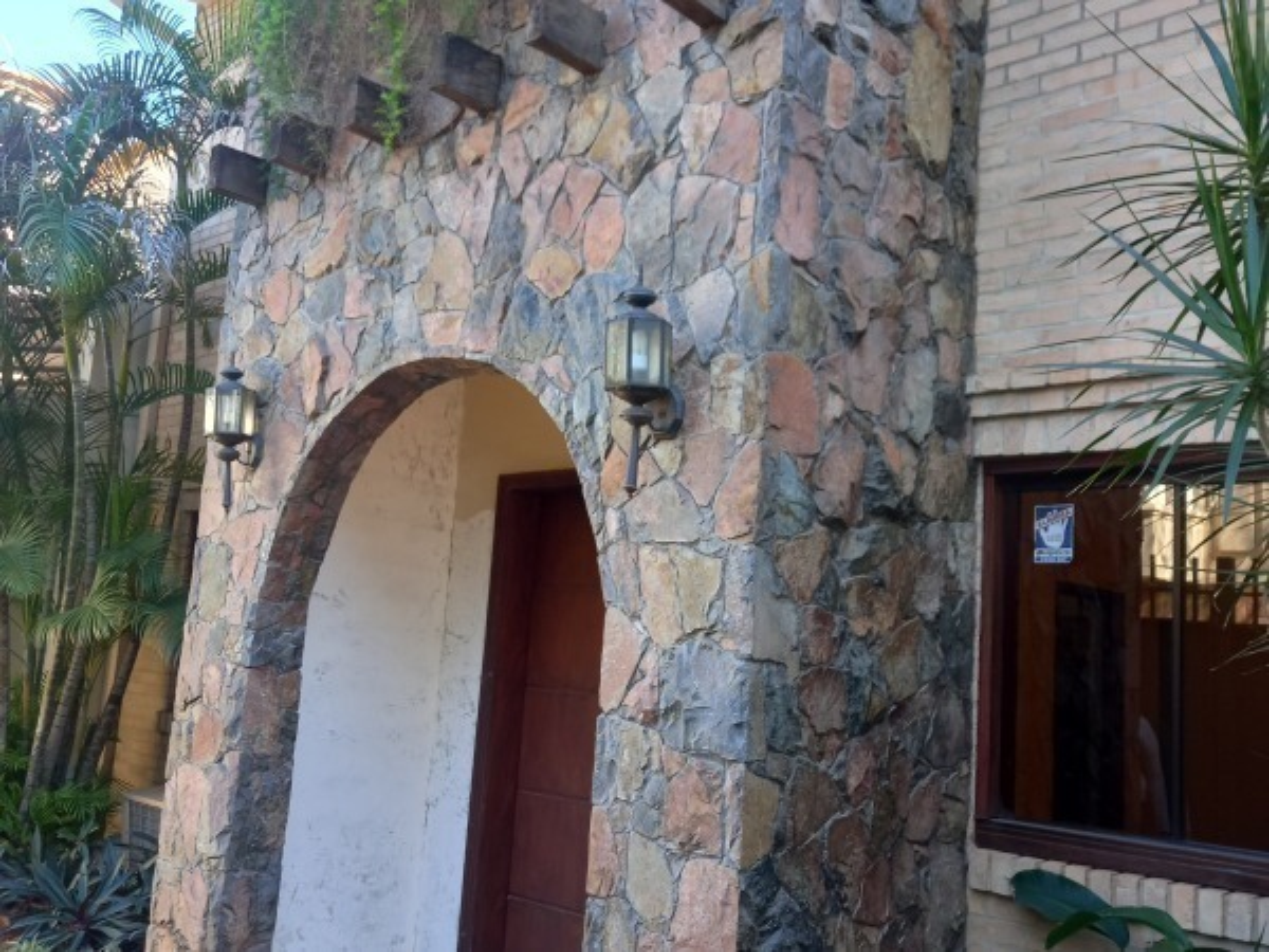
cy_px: 476
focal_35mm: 25
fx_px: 916
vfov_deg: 54.9
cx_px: 634
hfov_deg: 69.4
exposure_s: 1/50
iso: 40
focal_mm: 4.6
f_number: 2
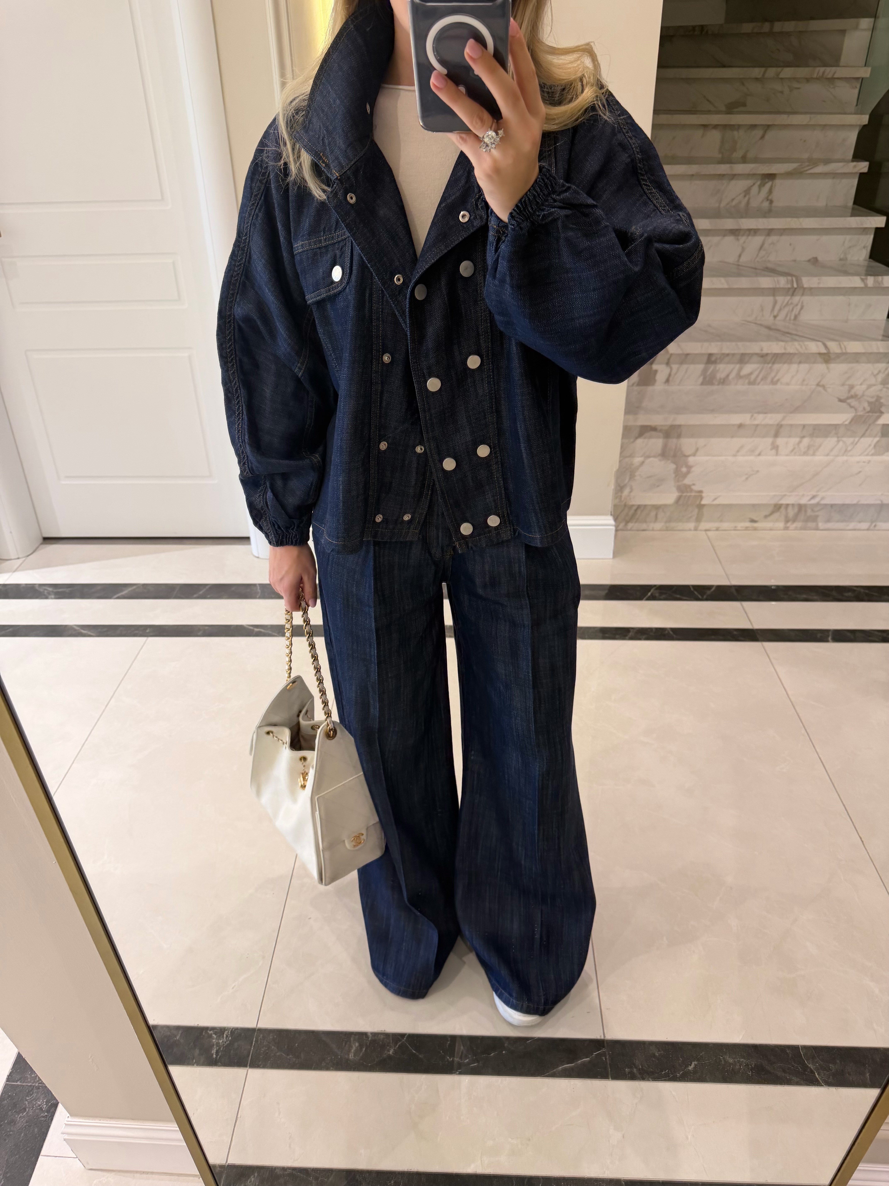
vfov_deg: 71.6
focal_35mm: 24
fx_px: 822
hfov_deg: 56.8
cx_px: 444
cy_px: 593
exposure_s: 1/50
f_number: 1.78
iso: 160
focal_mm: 6.76
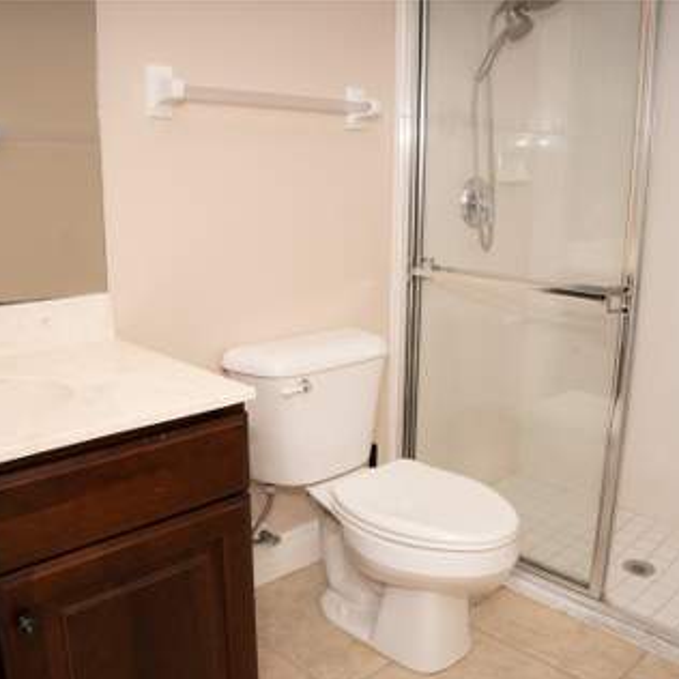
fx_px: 688
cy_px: 342
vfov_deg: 52.5
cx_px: 361
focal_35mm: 31
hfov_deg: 52.5
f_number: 10
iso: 200
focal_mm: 24
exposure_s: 1/250
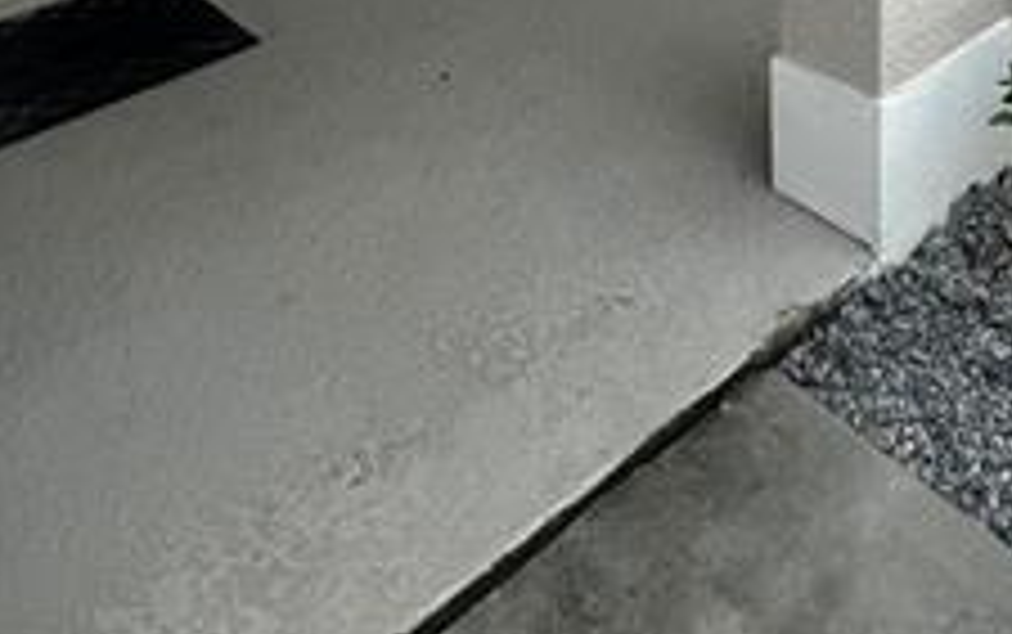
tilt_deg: +2.6
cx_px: 634
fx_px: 1297
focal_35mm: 47
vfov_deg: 17.5
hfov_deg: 42.3
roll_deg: -0.8
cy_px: -697
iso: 250
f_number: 1.8
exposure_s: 1/120
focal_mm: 1.57
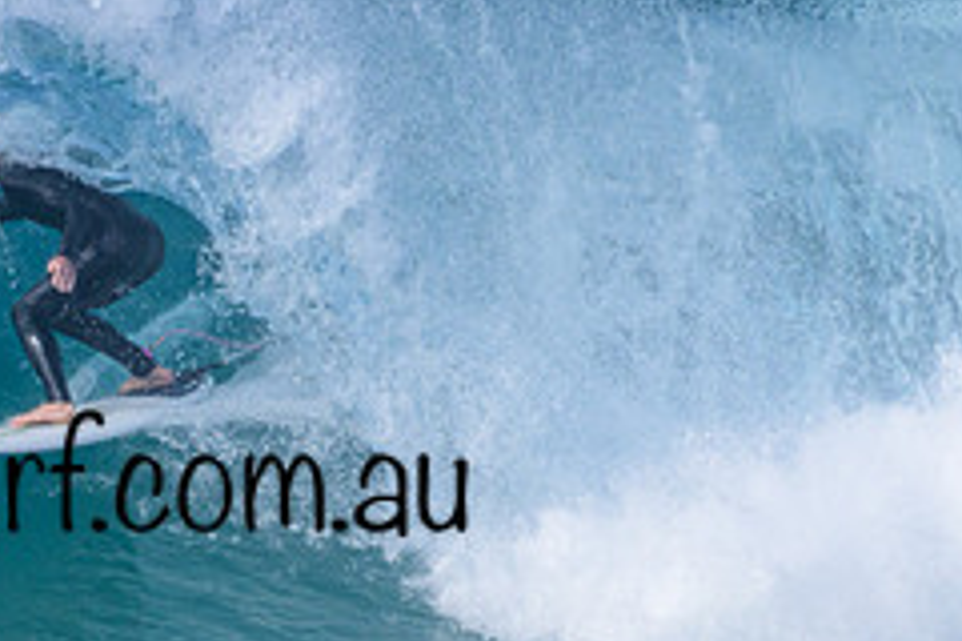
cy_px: 439
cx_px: 44
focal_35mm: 2416
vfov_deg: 0.6
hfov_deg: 0.9
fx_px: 64556
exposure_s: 1/2000
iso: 1400
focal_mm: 1000
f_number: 11
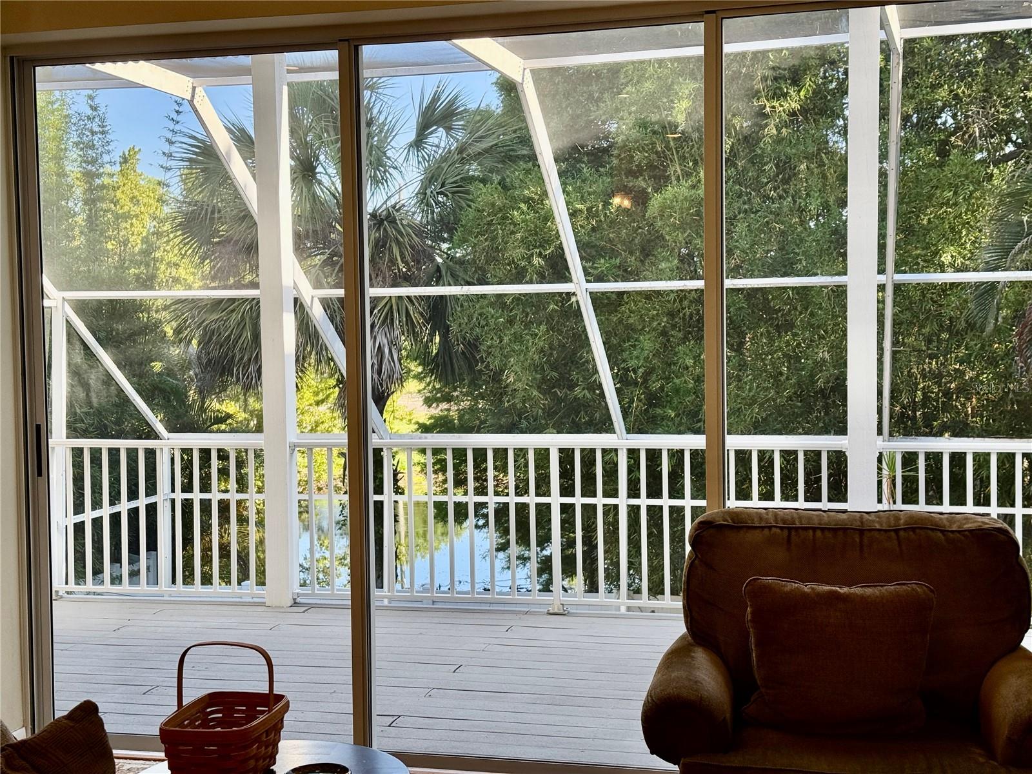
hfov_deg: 39.7
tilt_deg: -2.6
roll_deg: +0.9
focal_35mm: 48
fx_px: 1431
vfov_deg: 30.3
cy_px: 387
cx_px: 516
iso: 100
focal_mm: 6.76
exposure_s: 1/230
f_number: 1.78
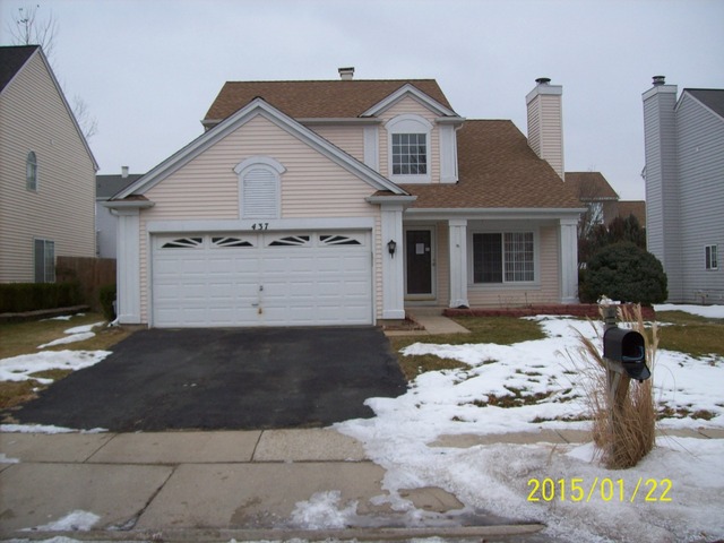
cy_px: 272
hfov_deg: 51.4
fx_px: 753
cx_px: 362
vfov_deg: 39.7
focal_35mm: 36
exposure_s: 1/75.8
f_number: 2.7
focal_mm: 6
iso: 80
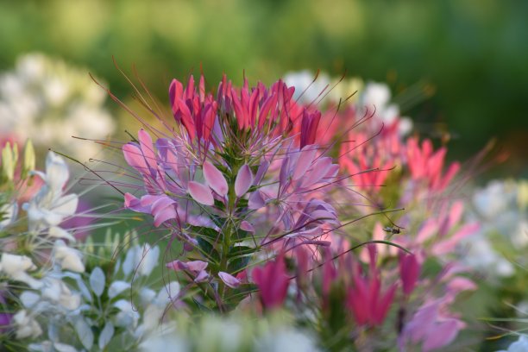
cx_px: 264
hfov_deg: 7.4
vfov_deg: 5.0
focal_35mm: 278
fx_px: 4070
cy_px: 176
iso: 400
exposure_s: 1/125
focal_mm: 185
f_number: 8
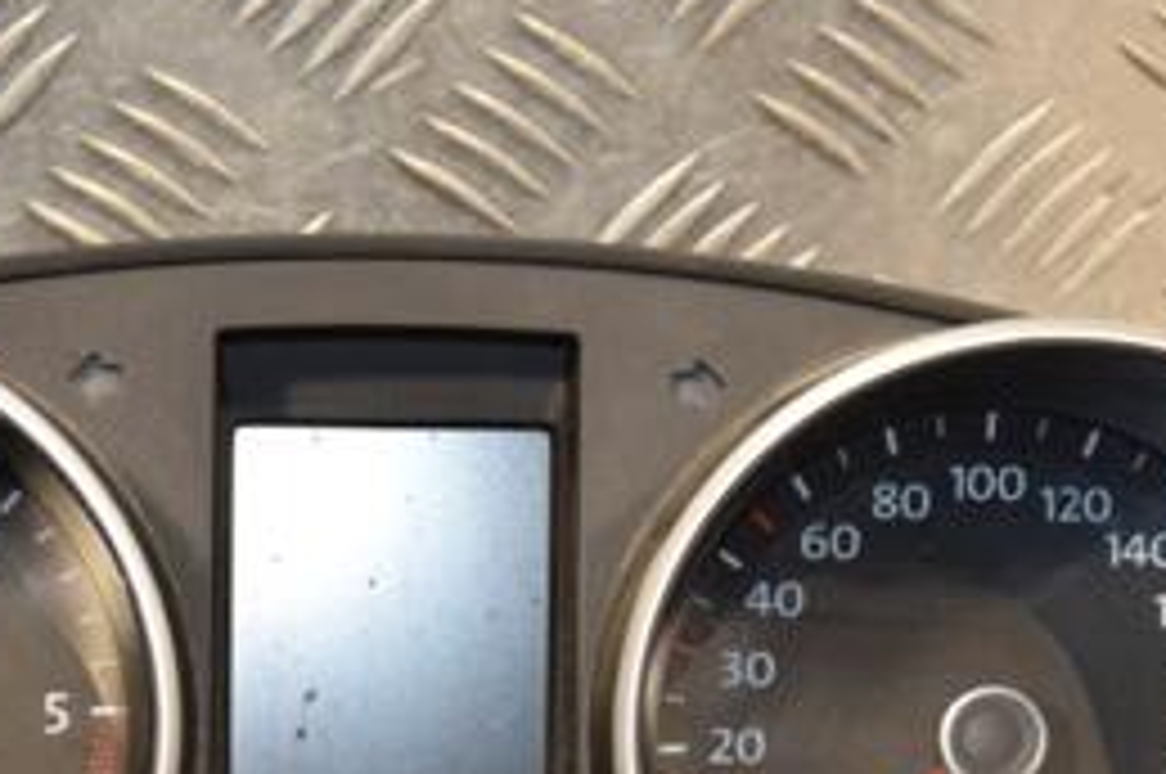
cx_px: 351
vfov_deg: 7.8
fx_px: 5629
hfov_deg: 11.8
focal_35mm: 174
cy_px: 706
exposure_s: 1/125
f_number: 5
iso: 800
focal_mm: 50
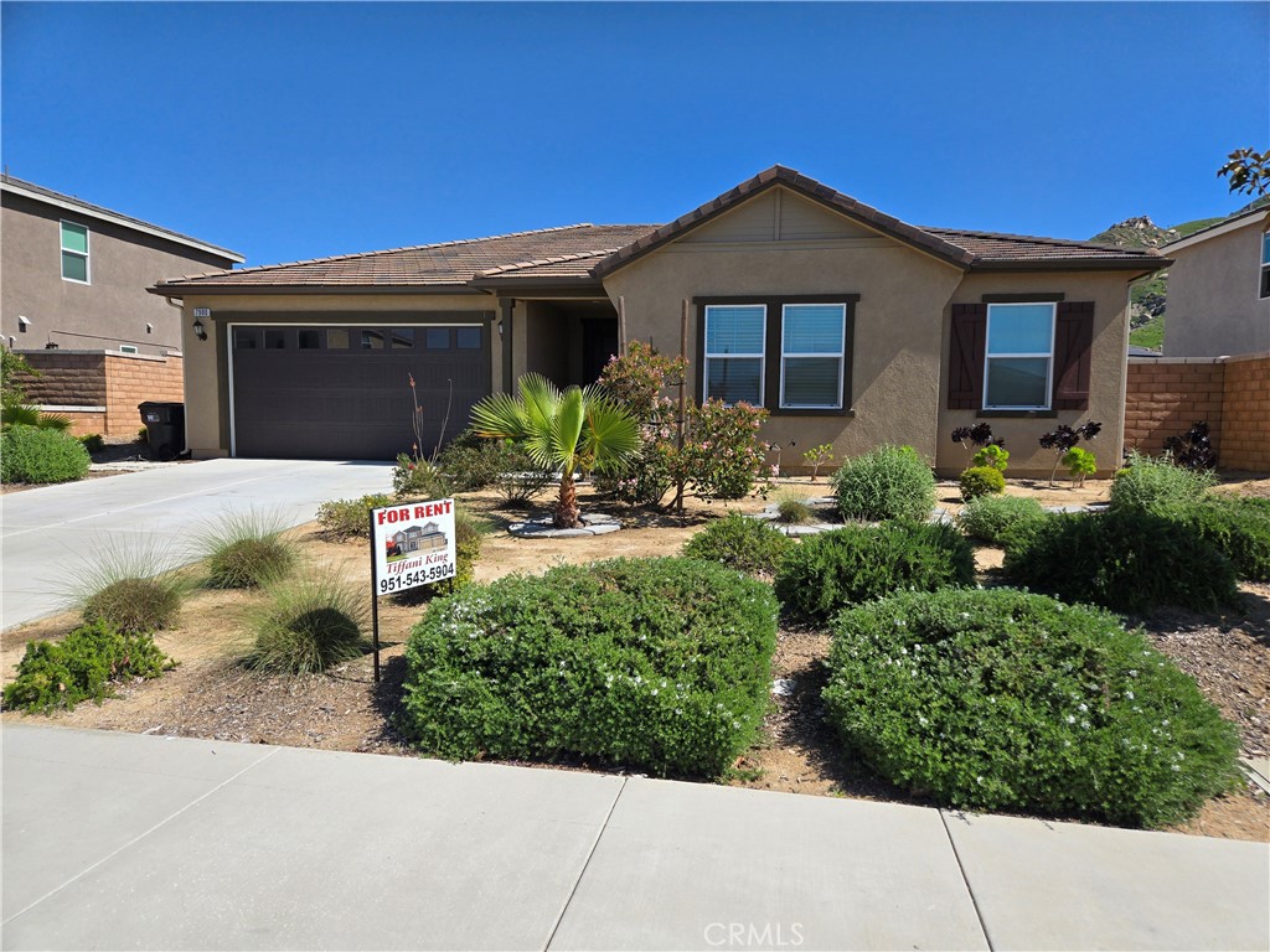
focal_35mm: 23
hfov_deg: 73.9
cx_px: 635
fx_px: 844
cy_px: 476
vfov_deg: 58.9
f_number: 1.8
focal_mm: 5.4
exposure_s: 1/2921
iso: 32
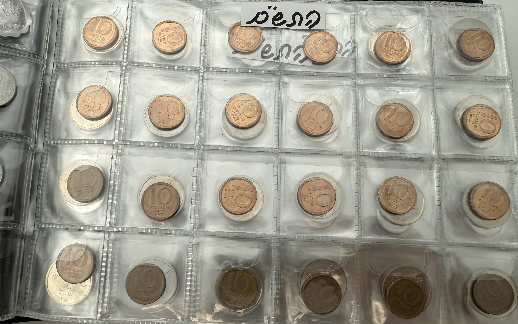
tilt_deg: -76.9
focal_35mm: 29
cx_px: 263
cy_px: 160
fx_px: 409
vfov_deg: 43.2
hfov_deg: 64.6
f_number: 2.2
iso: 40
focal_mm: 2.22
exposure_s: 1/312
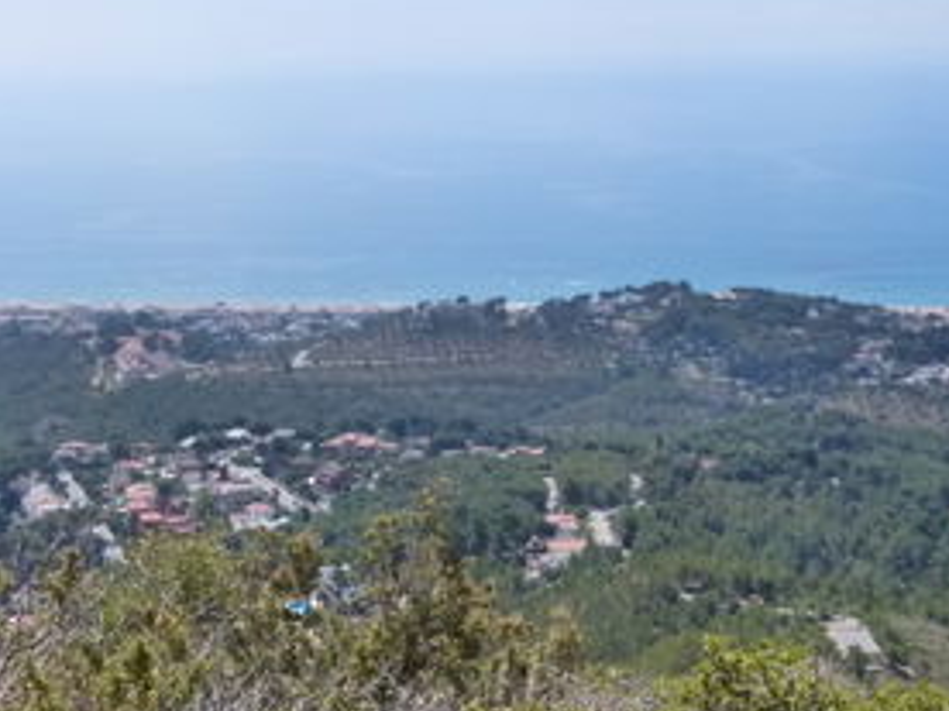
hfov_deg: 24.3
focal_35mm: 80
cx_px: 653
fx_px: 2193
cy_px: 354
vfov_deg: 18.4
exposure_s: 1/1300
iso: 250
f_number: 4
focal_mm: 8.3
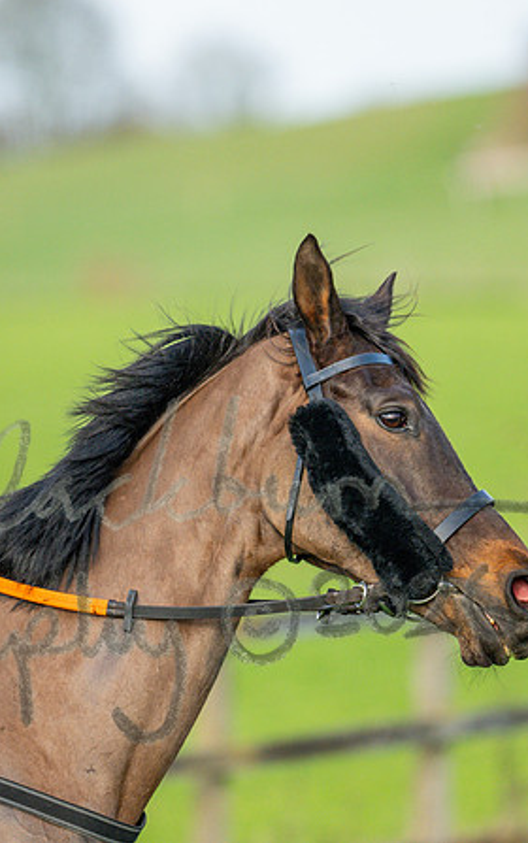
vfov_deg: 3.4
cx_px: 198
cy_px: 420
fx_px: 14160
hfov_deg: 2.1
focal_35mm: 616
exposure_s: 1/2000
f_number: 4.5
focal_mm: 400
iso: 1000
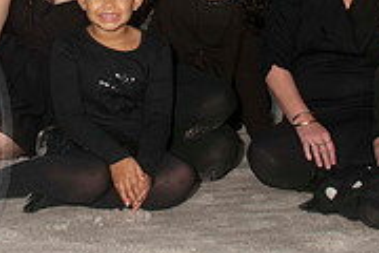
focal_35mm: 135
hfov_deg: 15.2
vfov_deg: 10.0
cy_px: -71
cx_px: 177
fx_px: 1421
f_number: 5.6
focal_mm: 28
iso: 100
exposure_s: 1/80
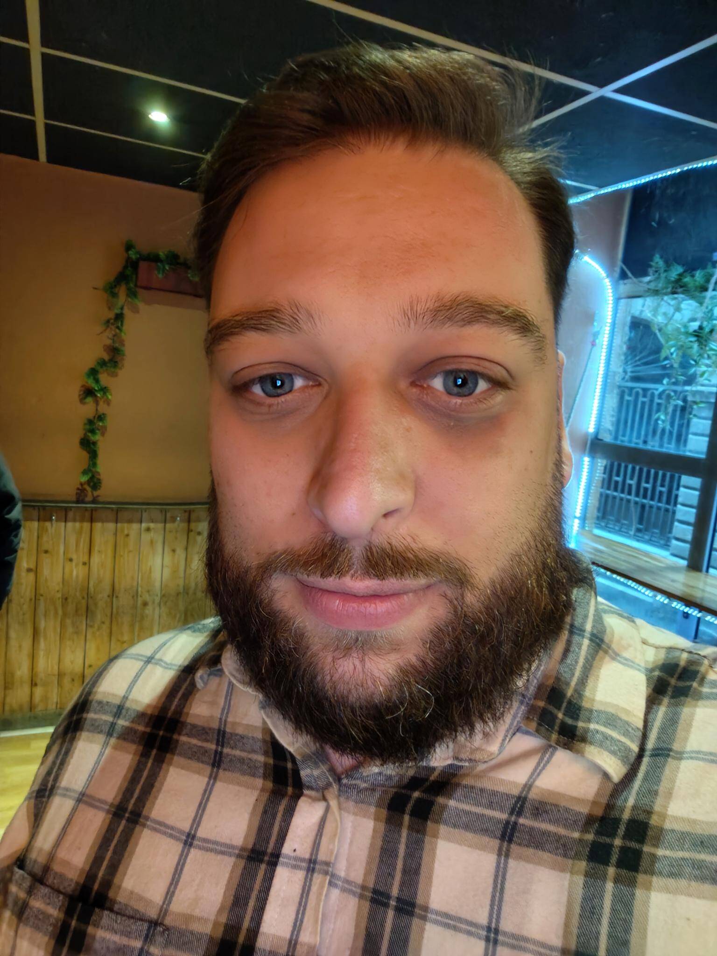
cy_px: 478
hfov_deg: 56.8
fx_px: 663
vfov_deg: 71.6
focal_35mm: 24
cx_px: 358
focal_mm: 3.25
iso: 1598
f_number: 2.45
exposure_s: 1/20
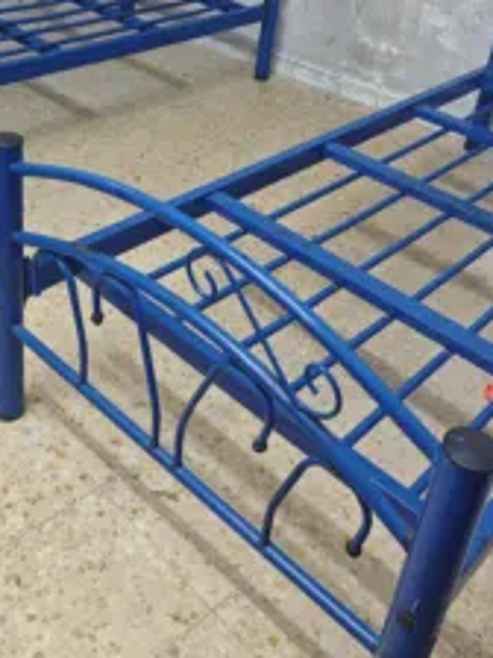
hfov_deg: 35.1
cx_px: 211
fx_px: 779
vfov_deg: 44.3
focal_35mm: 41
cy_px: 164
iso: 1000
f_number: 1.63
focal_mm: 8.72
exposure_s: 1/33.3
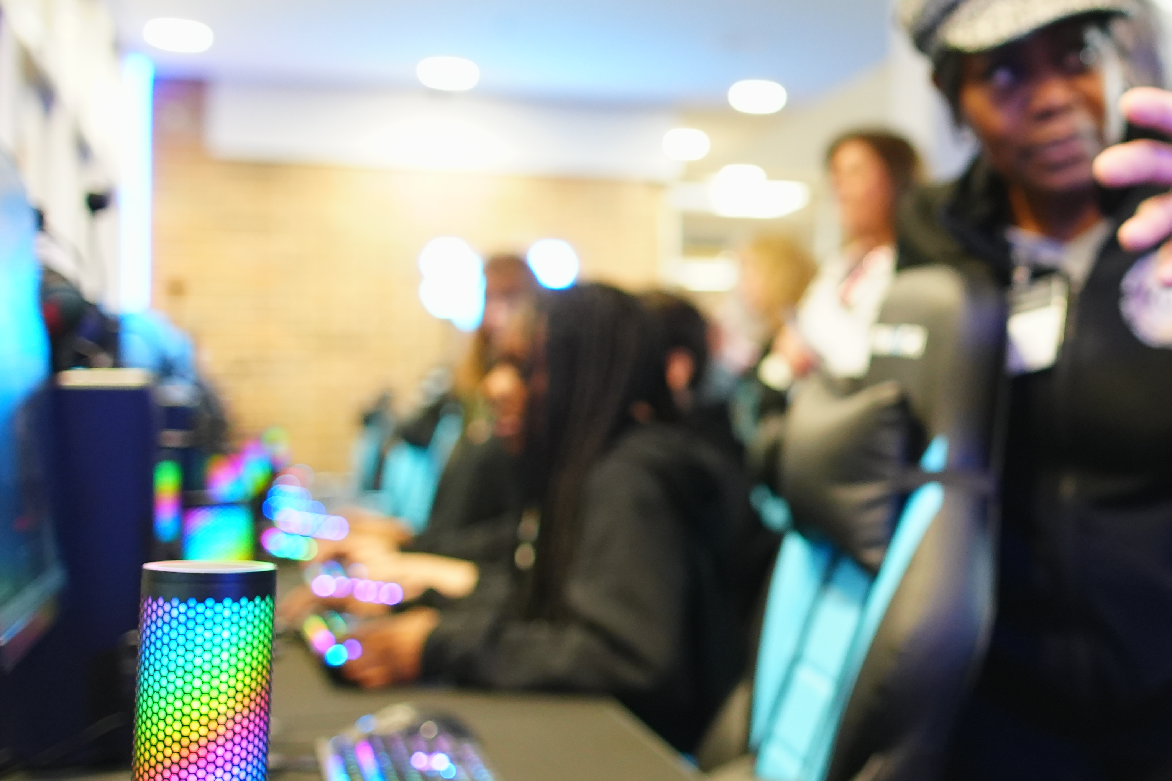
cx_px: 1197
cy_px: 396
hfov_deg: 33.0
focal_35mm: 55
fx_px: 1791
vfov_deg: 24.6
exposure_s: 1/125
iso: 1600
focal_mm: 24
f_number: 2.5
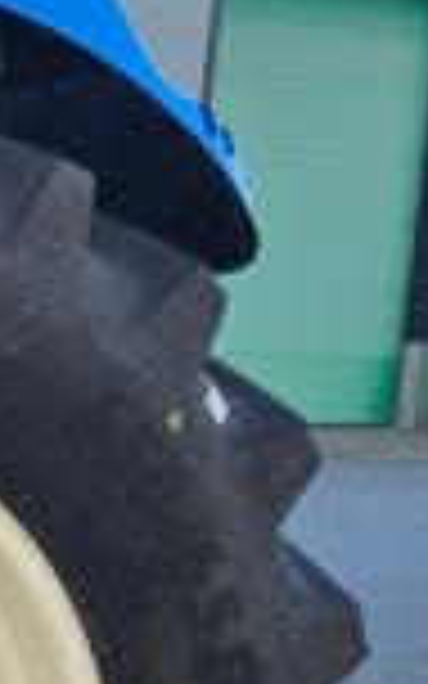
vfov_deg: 11.6
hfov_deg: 5.4
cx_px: -1813
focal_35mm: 178
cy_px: 742
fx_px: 3322
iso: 25
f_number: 1.8
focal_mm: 5.4
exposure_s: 1/433
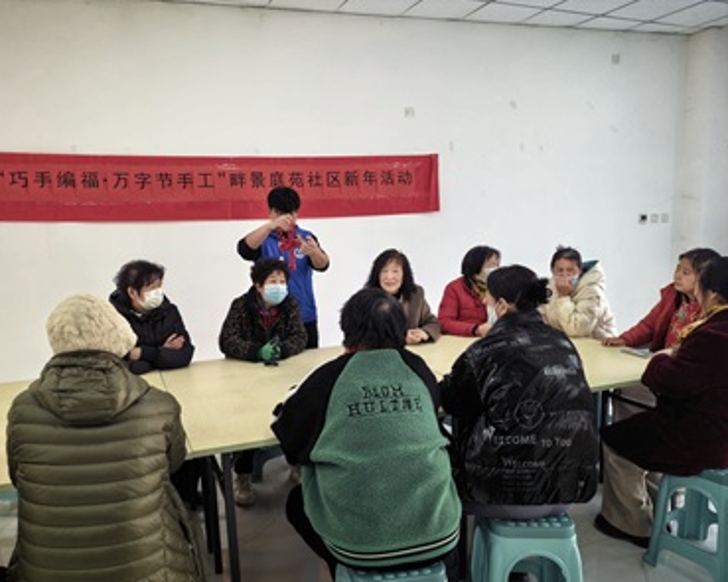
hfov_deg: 65.9
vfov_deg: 54.9
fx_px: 560
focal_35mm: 26
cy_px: 297
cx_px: 328
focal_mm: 6.98
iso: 50
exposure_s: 1/109
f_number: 1.4
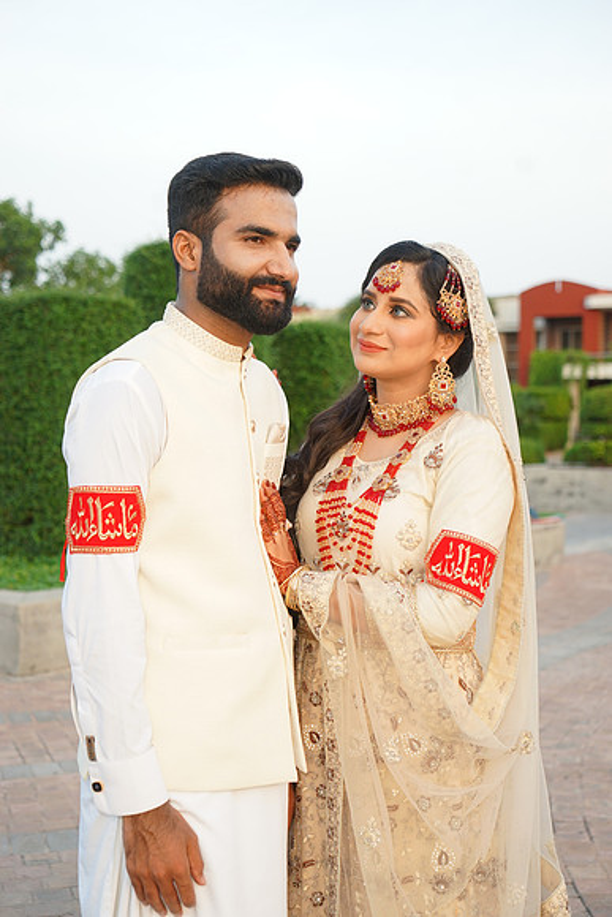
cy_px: 458
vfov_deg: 38.9
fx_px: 1300
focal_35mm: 51
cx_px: 306
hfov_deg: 26.5
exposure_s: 1/200
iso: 400
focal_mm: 51
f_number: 4
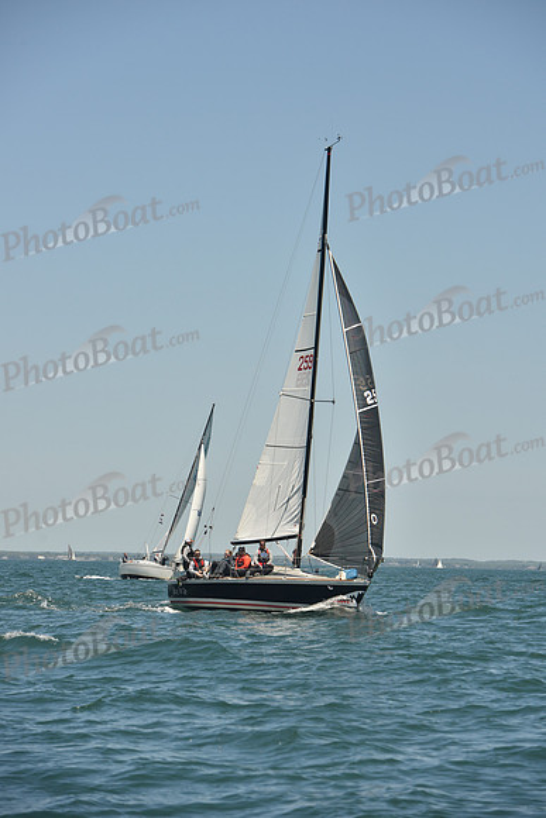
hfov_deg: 10.2
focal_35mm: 135
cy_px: 409
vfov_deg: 15.2
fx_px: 3069
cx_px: 273
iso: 250
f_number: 6.3
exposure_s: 1/800
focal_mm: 135
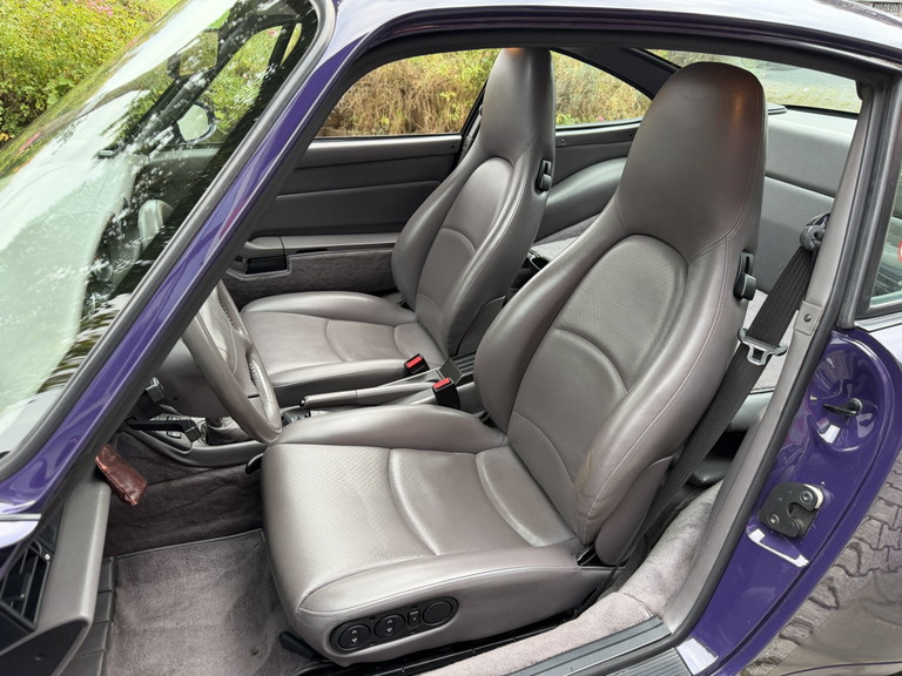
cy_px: 338
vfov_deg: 56.8
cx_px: 451
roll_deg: -1.2
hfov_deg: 71.6
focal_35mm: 24
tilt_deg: -28.7
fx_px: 625
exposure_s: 1/121
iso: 160
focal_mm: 6.76
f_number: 1.78
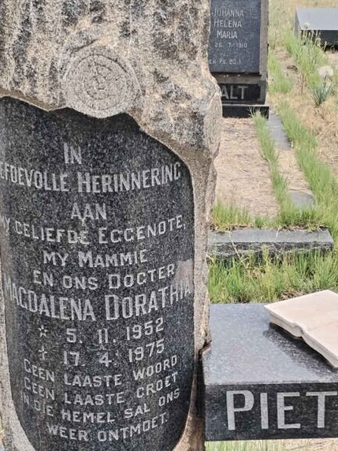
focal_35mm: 65
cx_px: 214
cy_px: 317
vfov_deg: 29.5
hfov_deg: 22.5
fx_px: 846
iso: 100
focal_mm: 4.75
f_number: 1.8
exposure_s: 1/505
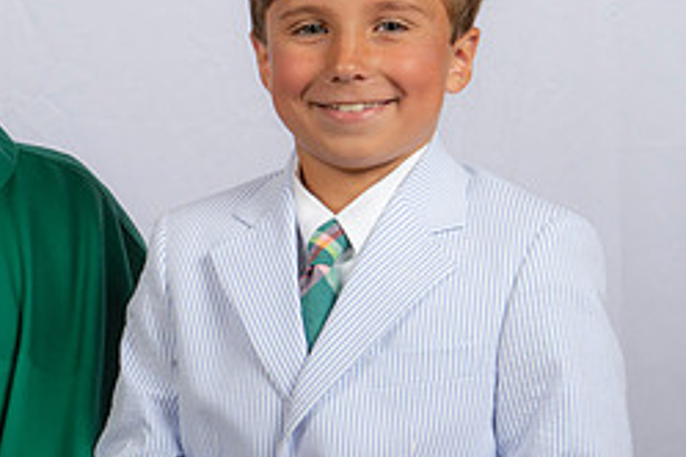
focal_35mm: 128
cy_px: 292
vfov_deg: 10.7
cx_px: 39
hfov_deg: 15.8
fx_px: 2439
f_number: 8
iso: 320
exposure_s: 1/200
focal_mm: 55
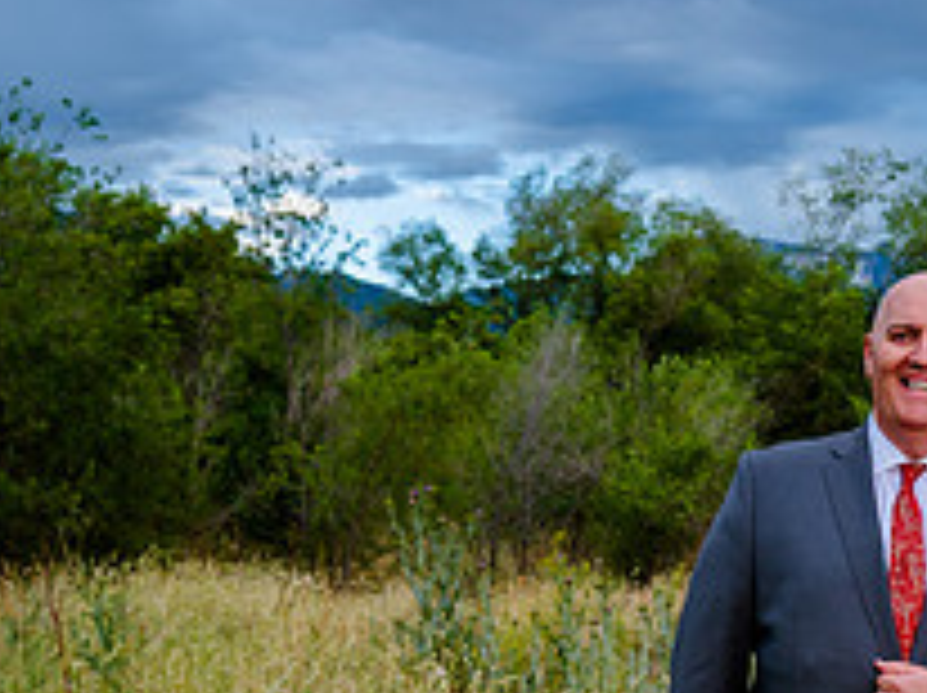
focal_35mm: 89
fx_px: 2381
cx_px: 1169
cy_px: 731
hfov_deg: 20.4
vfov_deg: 16.2
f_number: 4
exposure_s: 1/250
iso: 125
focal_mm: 24
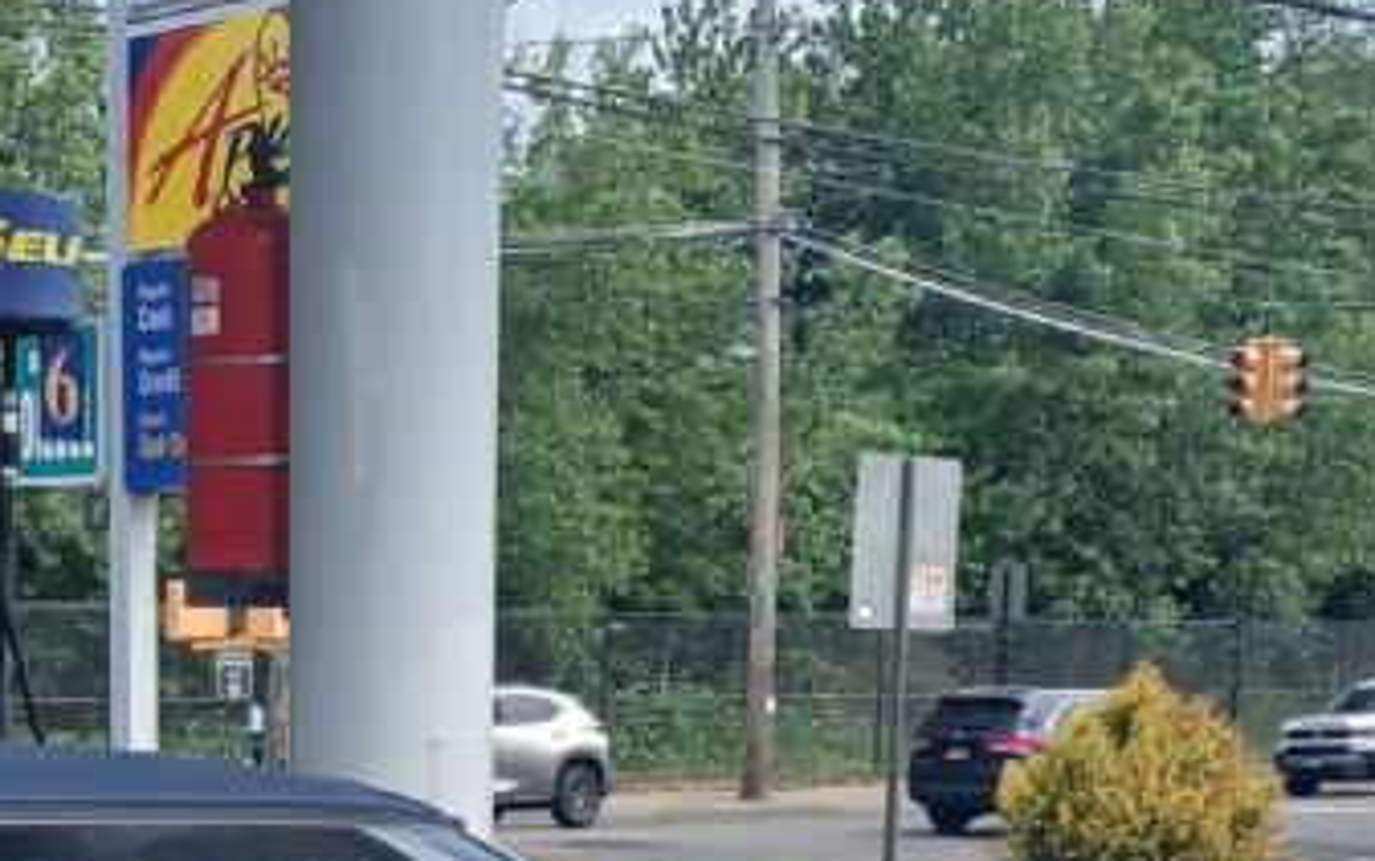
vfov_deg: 12.7
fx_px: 3674
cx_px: 167
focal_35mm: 98
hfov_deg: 20.8
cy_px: 1249
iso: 20
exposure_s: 1/711
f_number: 1.8
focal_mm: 3.98
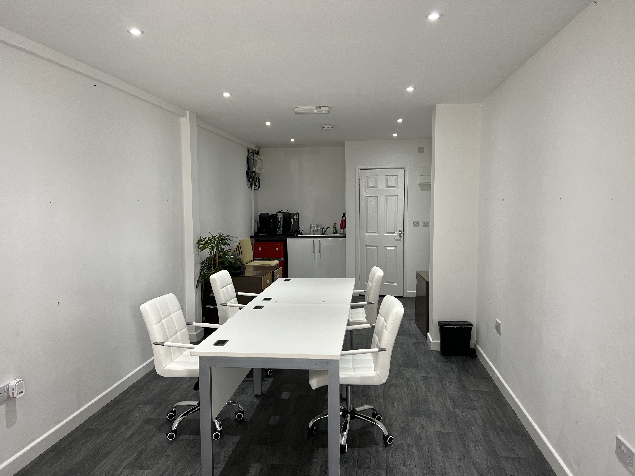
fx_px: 477
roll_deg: +0.0
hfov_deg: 67.3
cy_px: 238
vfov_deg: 53.1
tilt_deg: -5.5
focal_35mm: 26
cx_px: 318
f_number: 1.5
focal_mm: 5.7
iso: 80
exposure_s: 1/100
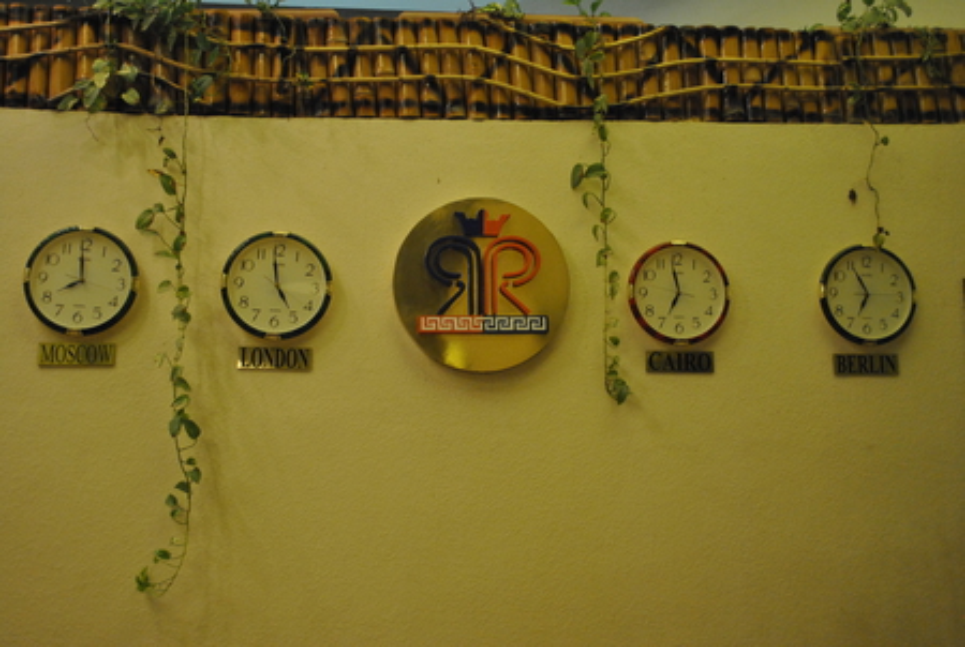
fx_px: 1047
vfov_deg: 34.4
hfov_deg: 49.5
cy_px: 324
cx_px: 482
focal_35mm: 39
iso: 800
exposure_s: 1/30
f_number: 4.2
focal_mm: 26
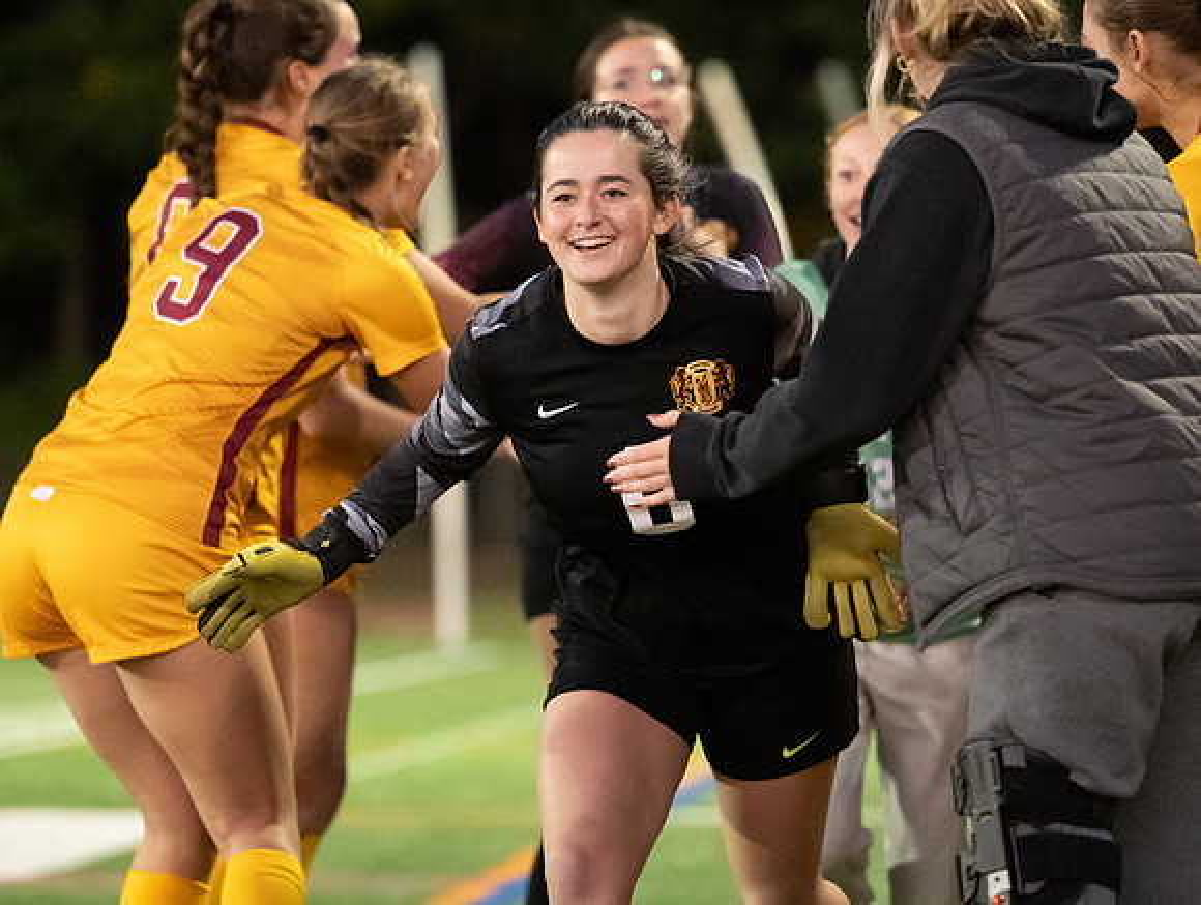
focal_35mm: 231
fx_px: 8033
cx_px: 633
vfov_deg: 6.4
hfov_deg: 8.6
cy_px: 504
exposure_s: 1/640
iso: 16000
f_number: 2.8
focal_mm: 145
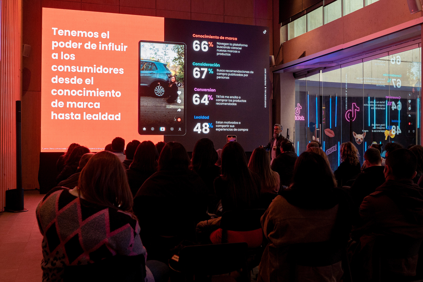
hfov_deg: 53.1
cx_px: 212
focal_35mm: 36
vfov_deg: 36.9
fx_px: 423
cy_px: 141
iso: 1250
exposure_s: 1/125
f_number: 6.3
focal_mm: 24
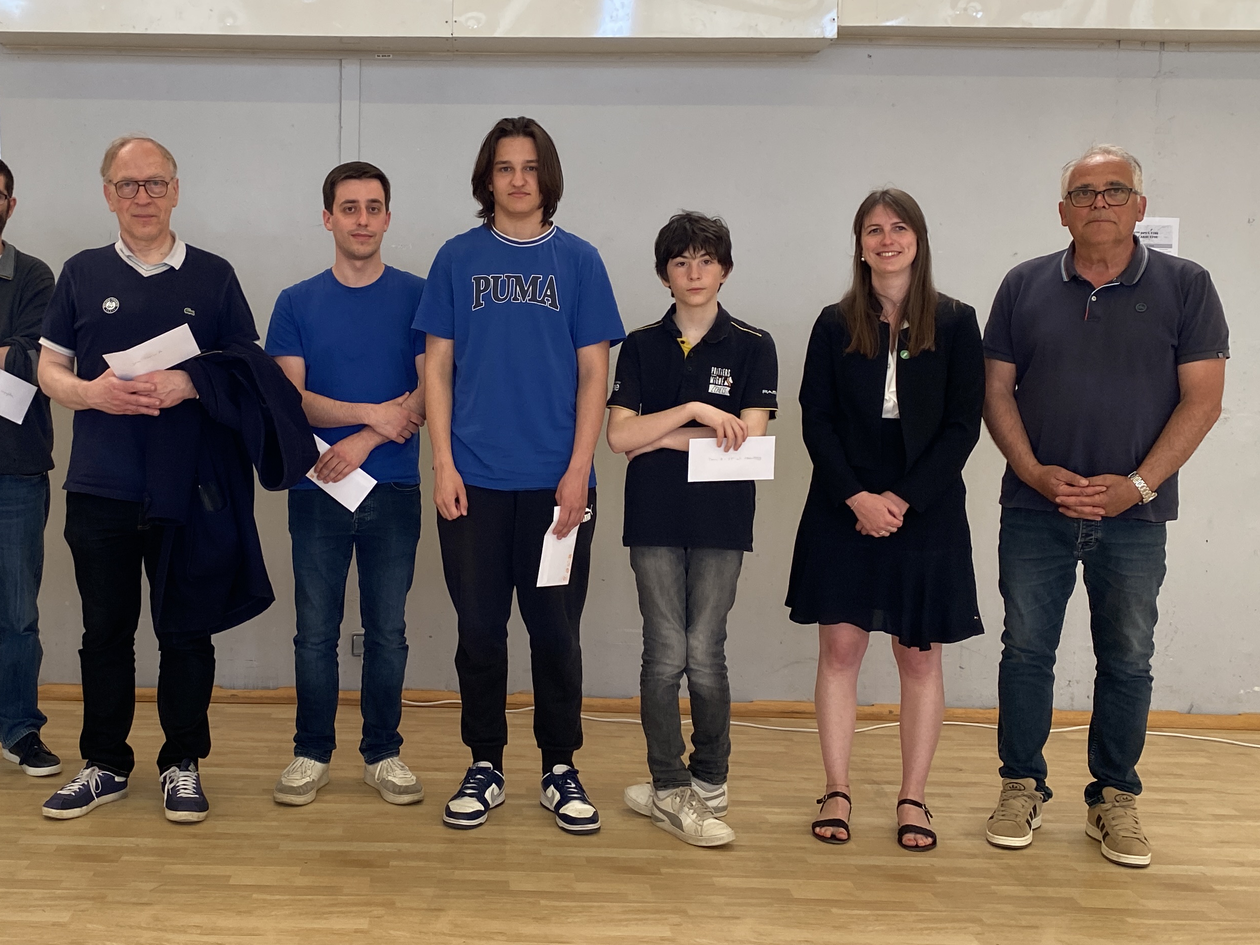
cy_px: 430
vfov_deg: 34.3
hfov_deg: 44.1
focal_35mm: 42
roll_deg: -0.9
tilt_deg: -3.1
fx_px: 1529
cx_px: 417
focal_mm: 4.25
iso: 100
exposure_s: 1/121
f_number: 1.8
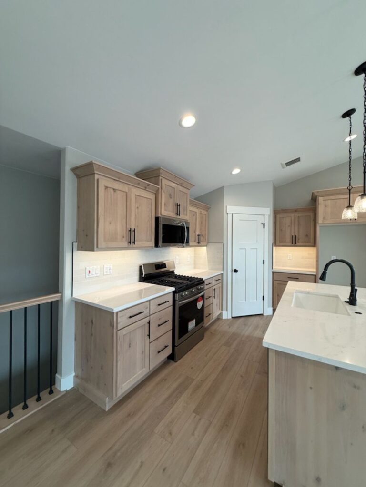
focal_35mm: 14
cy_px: 244
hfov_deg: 85.7
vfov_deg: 102.1
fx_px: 197
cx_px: 183
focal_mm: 2.22
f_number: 2.2
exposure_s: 1/120
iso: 80
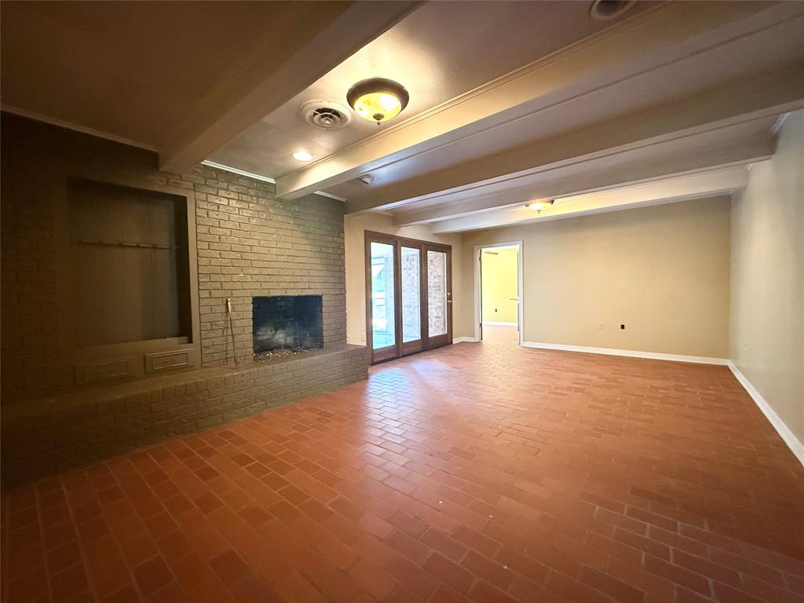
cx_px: 402
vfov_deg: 85.7
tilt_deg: -2.0
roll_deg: +1.3
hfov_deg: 102.1
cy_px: 302
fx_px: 325
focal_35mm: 14
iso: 1000
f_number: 2.2
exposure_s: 1/60
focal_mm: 2.22
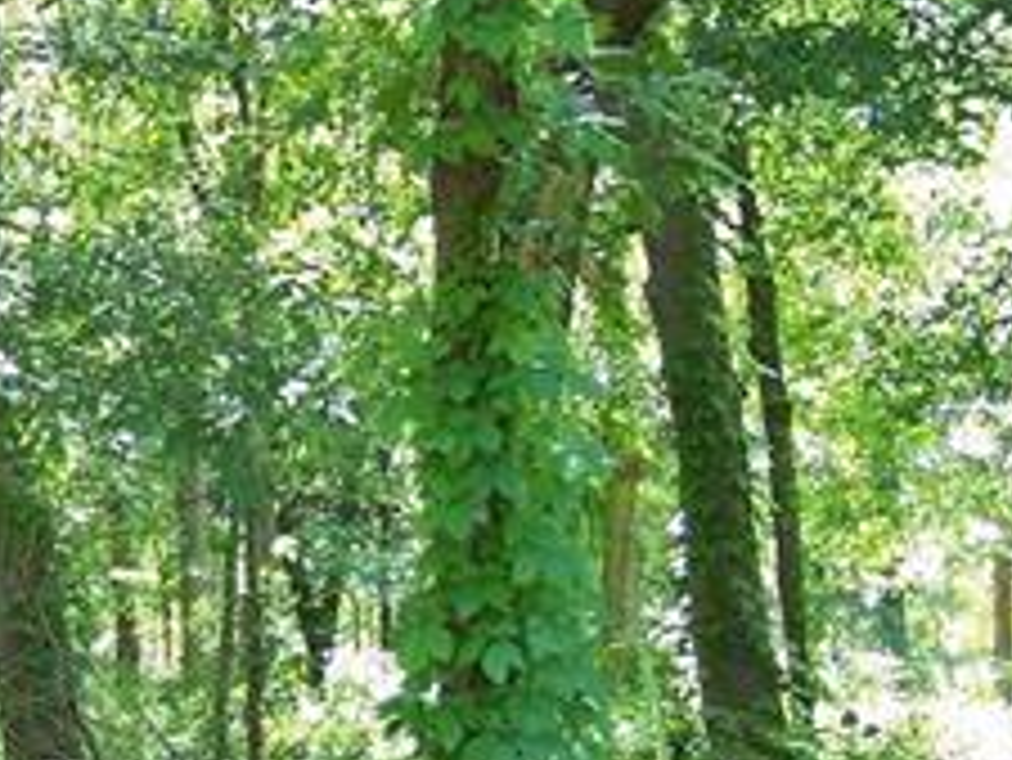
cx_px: 234
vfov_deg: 13.7
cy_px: 576
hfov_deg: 18.1
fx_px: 3159
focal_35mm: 108
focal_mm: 6.3
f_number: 2.8
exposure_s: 1/80
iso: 160
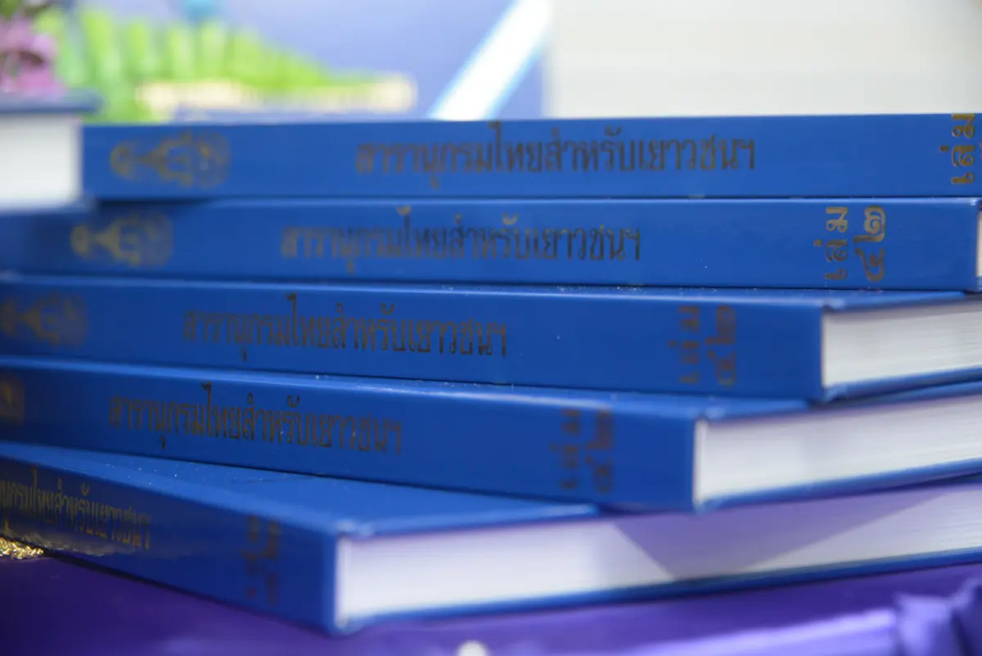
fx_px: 2865
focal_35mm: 105
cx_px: 491
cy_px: 328
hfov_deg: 19.4
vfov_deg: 13.1
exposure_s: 1/125
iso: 2000
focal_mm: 105
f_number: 5.3
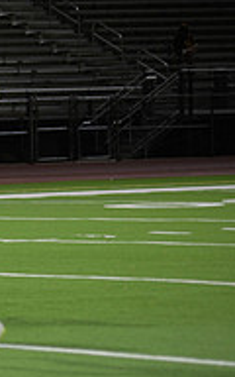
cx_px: -300
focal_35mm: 376
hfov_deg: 3.5
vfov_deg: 5.6
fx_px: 3853
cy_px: 217
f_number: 2.8
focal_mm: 122
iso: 720
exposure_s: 1/200
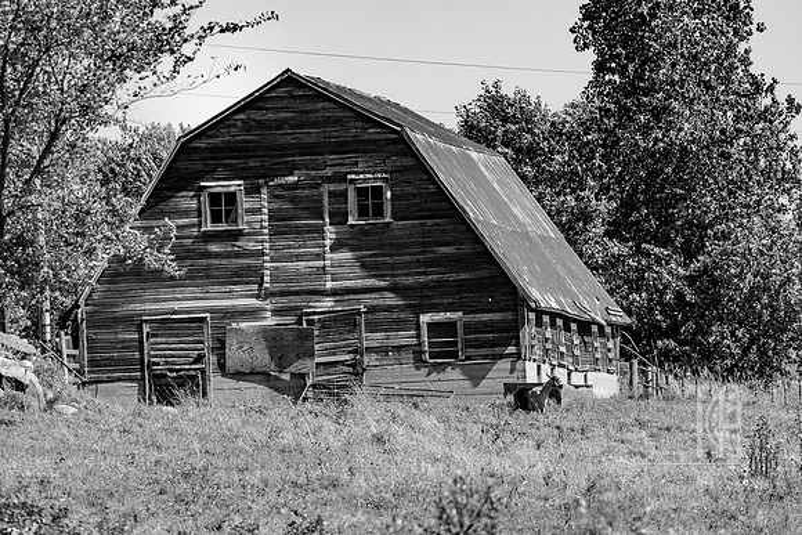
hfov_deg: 4.7
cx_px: 401
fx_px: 9693
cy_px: 268
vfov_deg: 3.2
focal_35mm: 435
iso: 125
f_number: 7.1
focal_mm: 290
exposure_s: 1/320
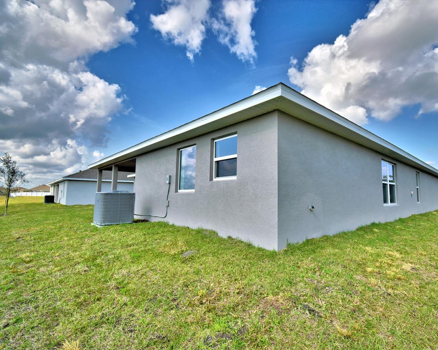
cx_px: 255
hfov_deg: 88.9
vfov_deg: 77.0
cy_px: 175
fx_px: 220
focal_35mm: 17
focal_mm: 10
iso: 100
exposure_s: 1/1250
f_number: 4.5
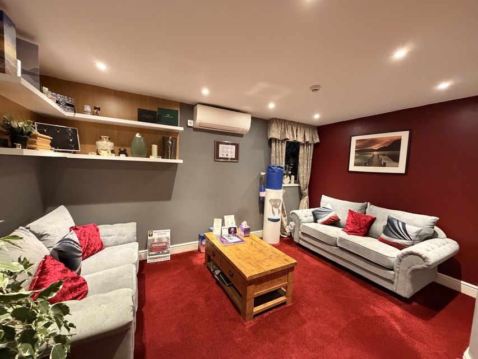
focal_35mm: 14
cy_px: 180
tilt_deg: -4.9
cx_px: 239
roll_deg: -2.5
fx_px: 193
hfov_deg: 102.1
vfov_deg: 85.7
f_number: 2.2
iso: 640
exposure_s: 1/50
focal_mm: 2.22
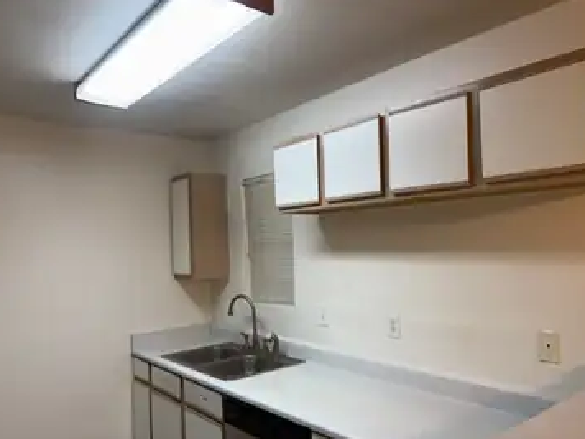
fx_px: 456
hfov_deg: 65.3
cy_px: 240
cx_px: 279
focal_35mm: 27
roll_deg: +0.5
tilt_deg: +1.0
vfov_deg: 51.3
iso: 200
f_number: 1.78
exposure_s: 1/120
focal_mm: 6.76
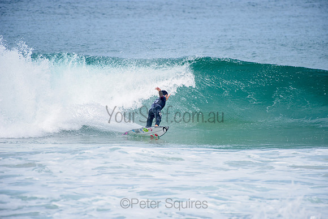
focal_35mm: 500
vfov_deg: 2.8
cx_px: 164
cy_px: 110
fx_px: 4556
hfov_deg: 4.1
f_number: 5.6
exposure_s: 1/2000
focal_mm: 500
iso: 250
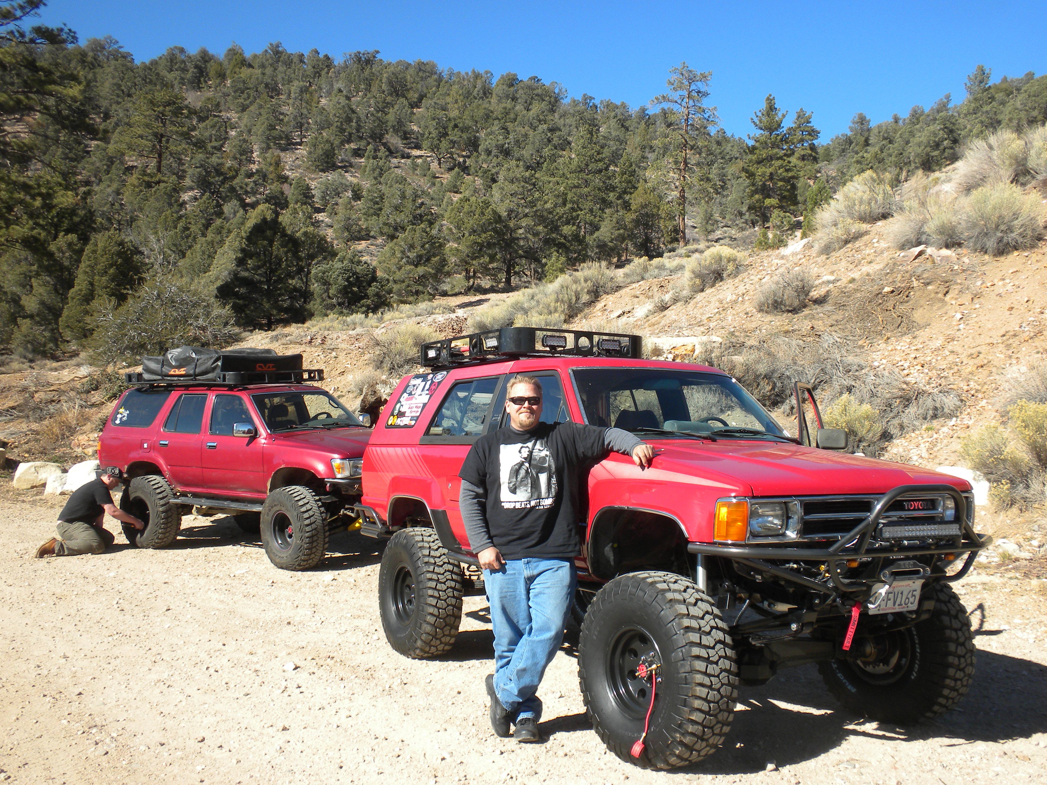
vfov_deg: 38.7
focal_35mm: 37
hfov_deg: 50.1
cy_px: 392
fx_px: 1119
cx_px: 524
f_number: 10
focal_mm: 6.6
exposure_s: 1/66
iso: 64
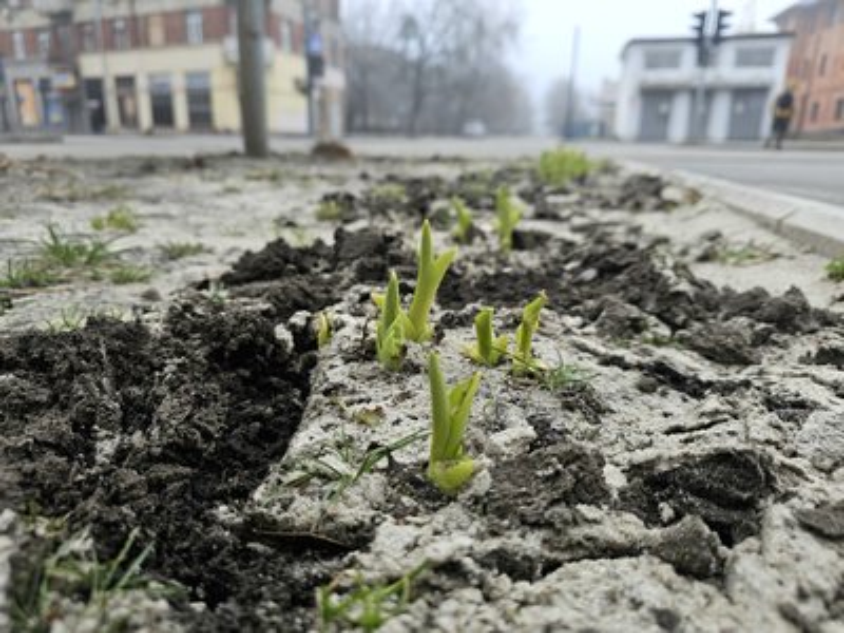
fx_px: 561
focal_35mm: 23
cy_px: 316
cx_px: 422
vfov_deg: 58.9
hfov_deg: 73.9
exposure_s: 1/101
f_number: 1.7
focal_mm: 6.3
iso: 25
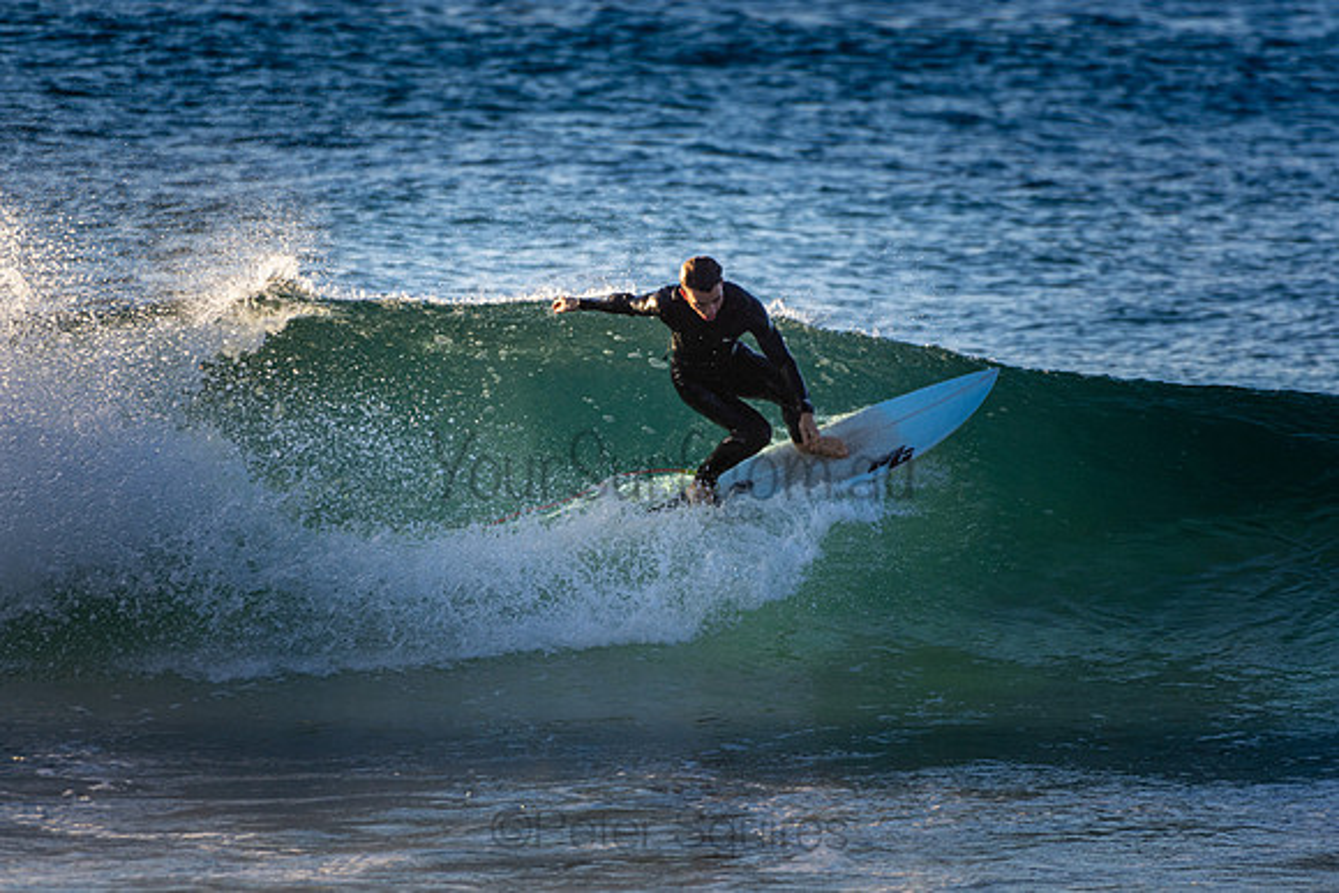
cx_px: 670
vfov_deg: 1.8
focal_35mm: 750
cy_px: 446
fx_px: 27901
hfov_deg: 2.7
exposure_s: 1/640
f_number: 5.6
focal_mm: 500
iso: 280
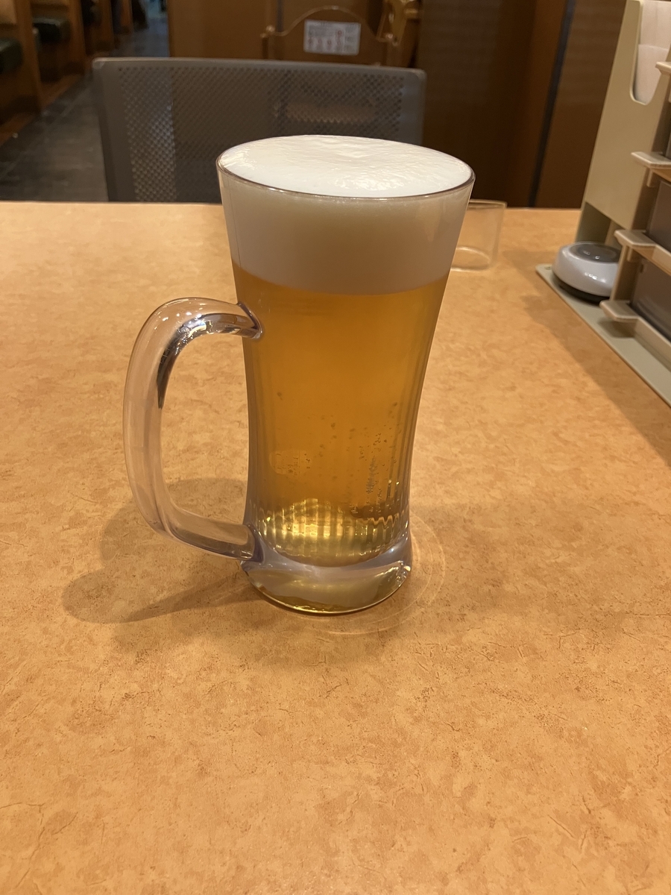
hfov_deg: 49.7
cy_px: 448
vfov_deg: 63.4
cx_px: 336
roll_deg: -3.6
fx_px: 724
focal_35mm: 28
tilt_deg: -33.0
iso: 125
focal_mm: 3.99
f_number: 1.8
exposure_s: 1/60
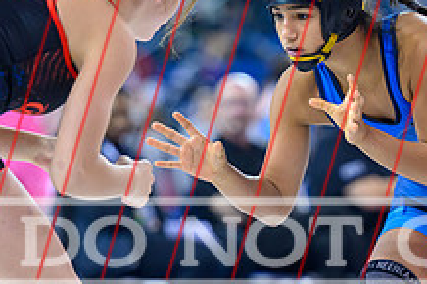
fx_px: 4421
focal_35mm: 373
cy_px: 256
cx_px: 327
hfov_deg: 5.5
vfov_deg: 3.7
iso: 3200
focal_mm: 140
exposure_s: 1/800
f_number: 2.8
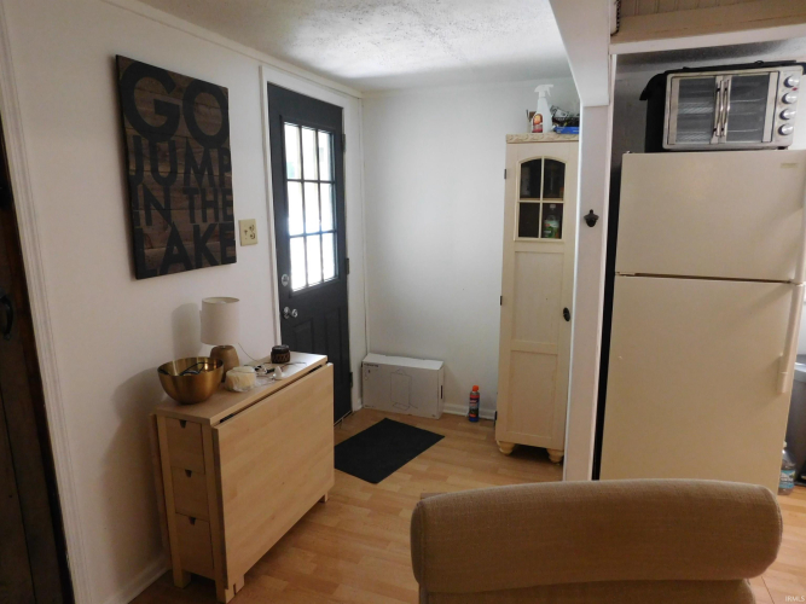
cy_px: 302
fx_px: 535
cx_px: 403
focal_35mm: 23
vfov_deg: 58.9
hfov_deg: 73.9
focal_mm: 4
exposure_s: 1/30
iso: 360
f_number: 3
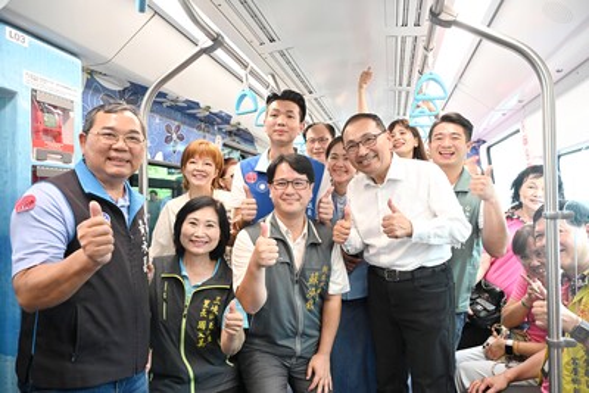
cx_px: 294
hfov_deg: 73.7
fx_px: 393
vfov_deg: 53.2
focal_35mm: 24
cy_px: 196
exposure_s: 1/125
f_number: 4
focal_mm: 24
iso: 1600
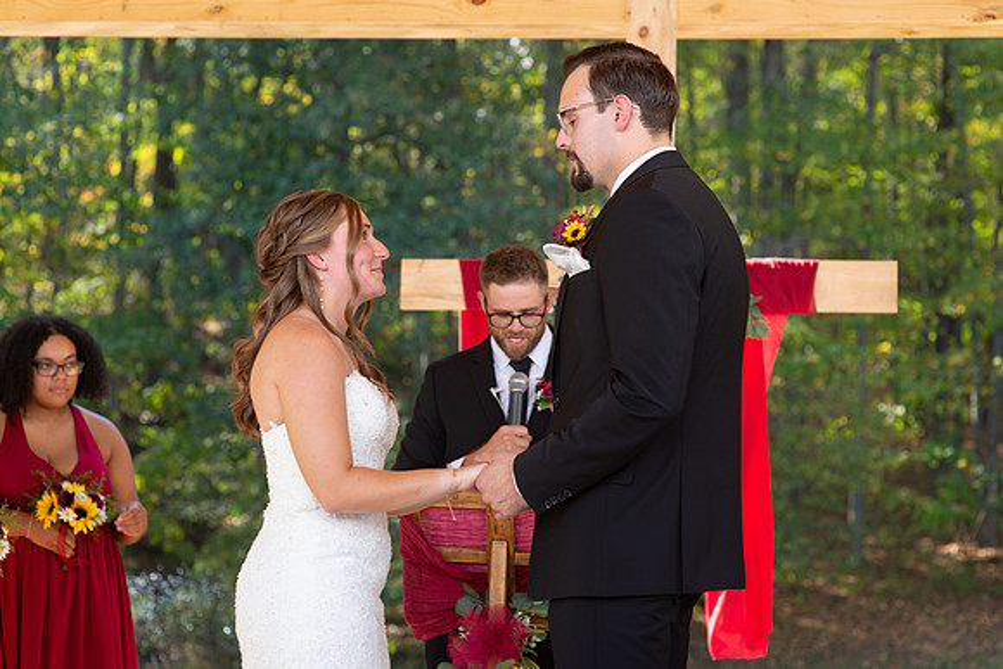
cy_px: 306
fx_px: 2710
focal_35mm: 97
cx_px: 482
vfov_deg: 14.1
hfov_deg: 21.0
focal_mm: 85
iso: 400
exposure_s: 1/320
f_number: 4.5
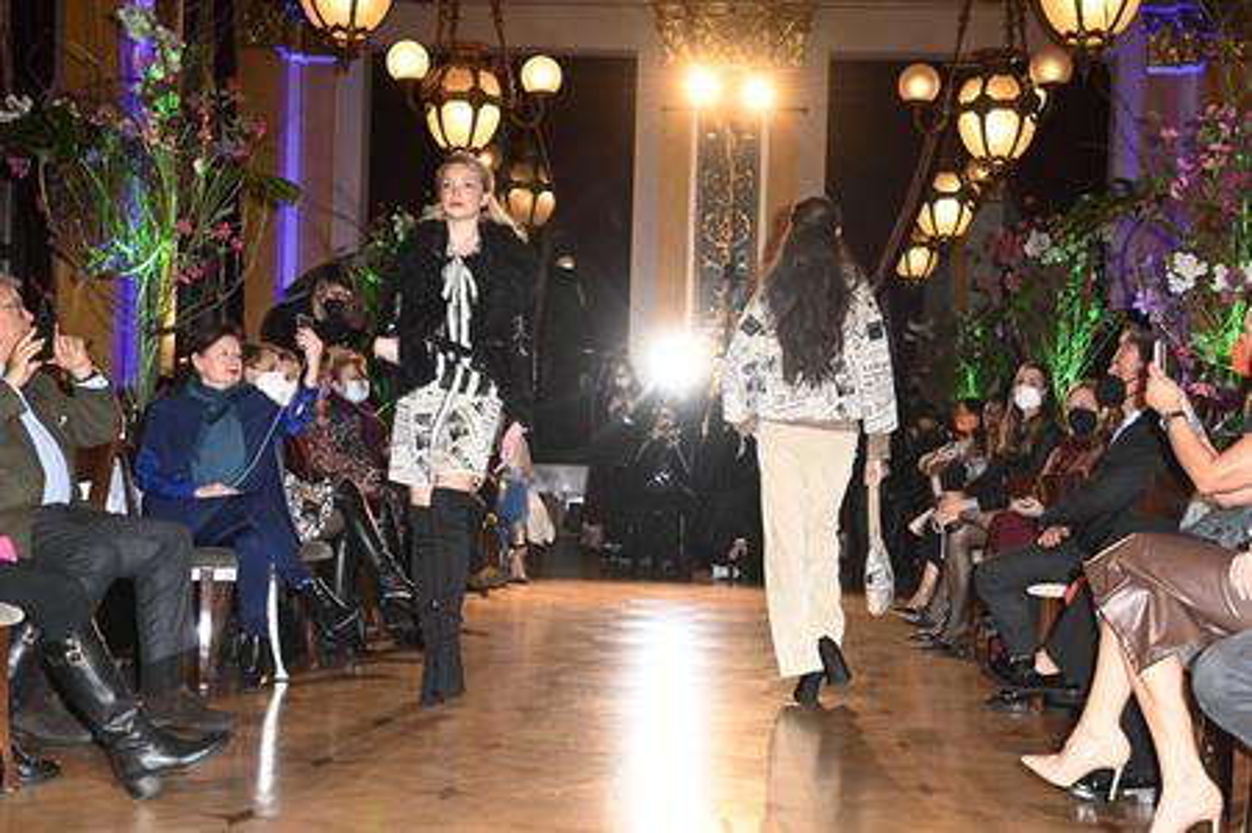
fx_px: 1911
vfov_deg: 24.6
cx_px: 626
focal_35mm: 55
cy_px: 416
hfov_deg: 36.3
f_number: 5.6
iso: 4000
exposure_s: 1/250
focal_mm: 55
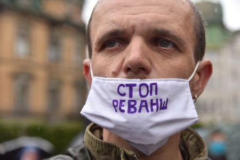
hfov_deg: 23.9
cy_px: 80
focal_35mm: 85
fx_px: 567
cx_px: 120
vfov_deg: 16.1
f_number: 5
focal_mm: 85
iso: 500
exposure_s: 1/1000
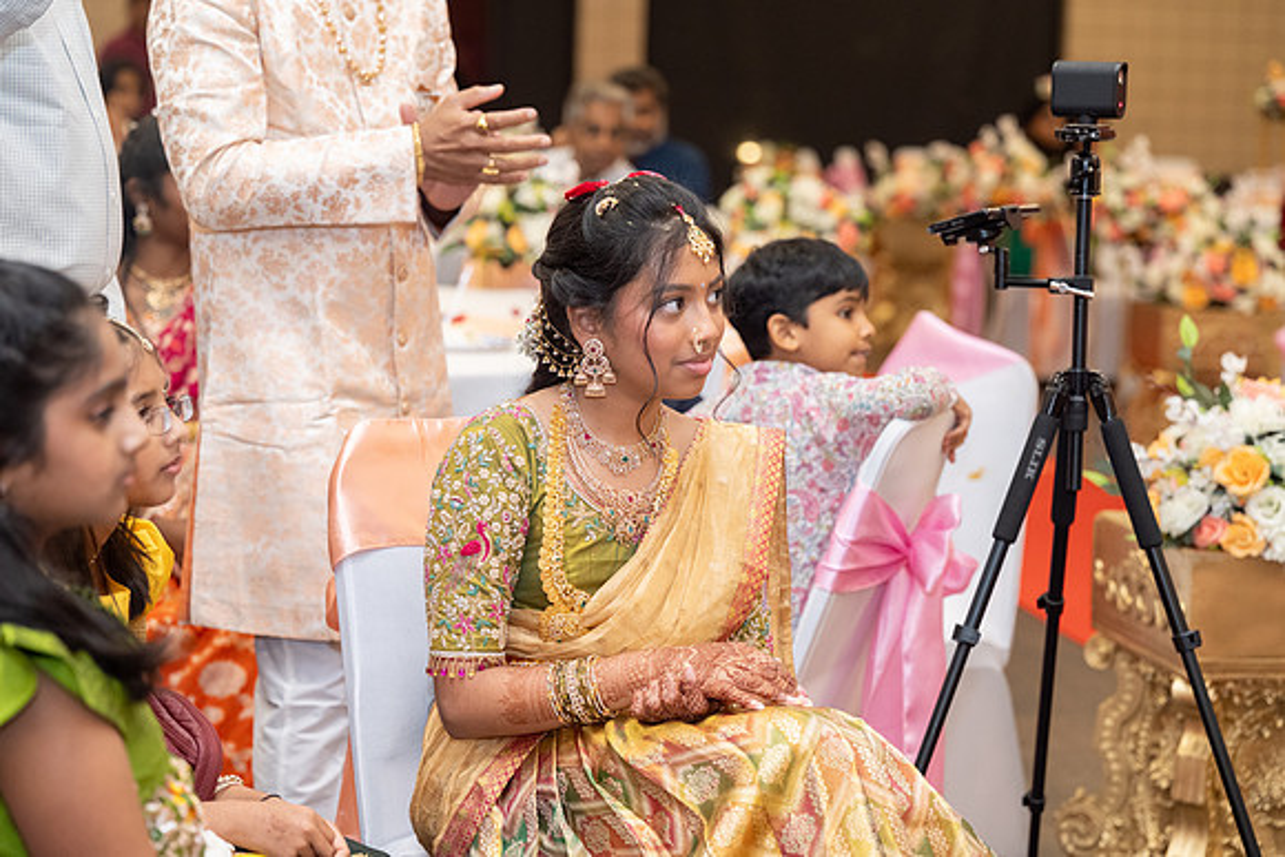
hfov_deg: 25.7
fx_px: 2813
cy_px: 428
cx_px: 642
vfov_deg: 17.3
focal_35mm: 79
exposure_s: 1/160
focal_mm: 77
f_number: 3.2
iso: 1000
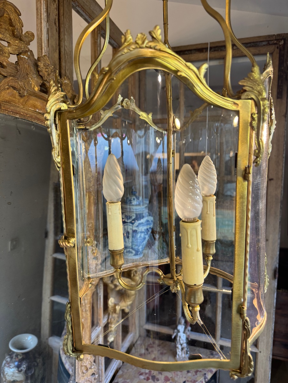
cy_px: 192
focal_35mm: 24
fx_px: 266
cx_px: 144
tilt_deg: -6.5
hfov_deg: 56.8
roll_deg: +0.5
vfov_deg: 71.6
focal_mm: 6.76
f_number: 1.78
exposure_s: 1/100
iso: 125
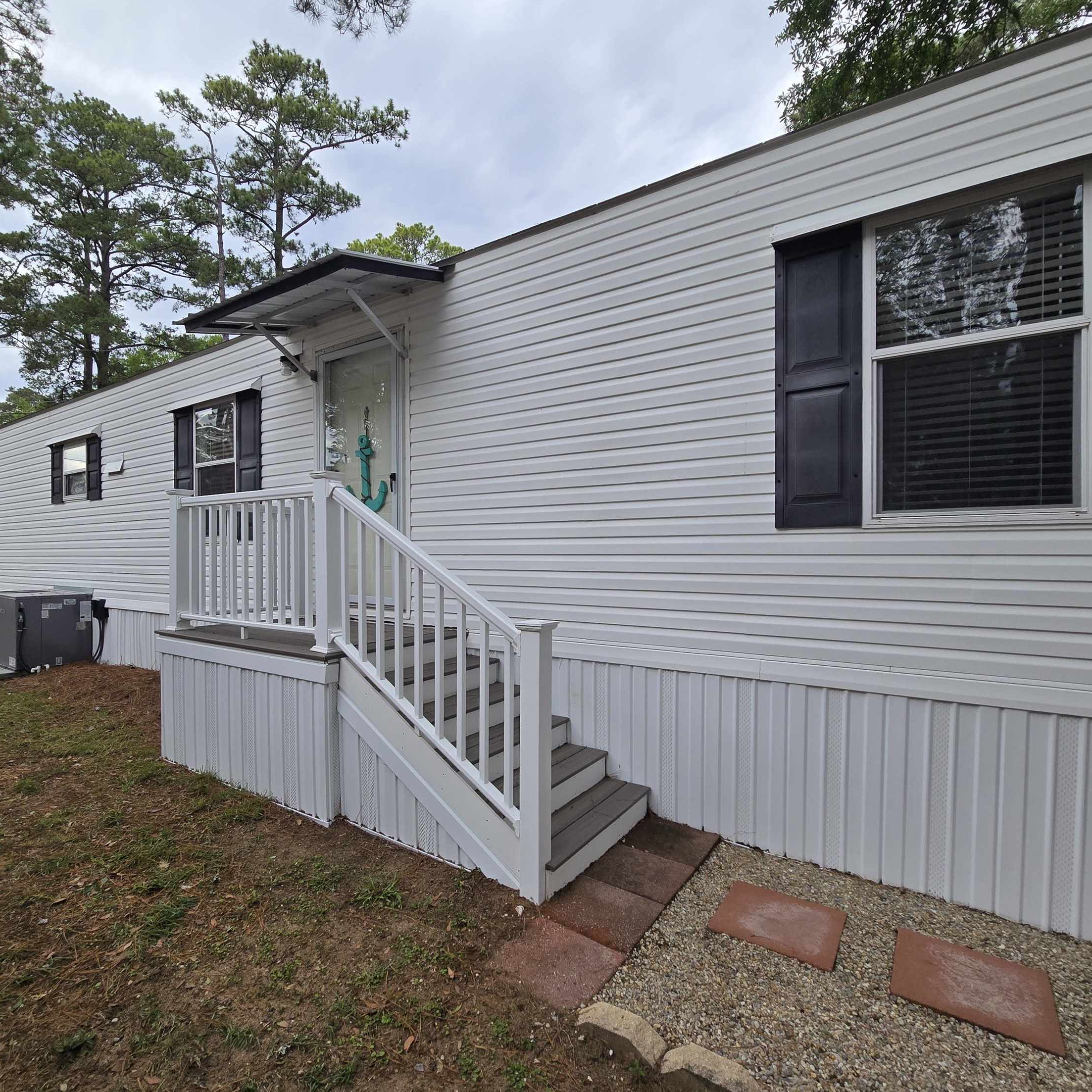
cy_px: 555
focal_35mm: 16
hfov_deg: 87.2
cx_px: 497
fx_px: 571
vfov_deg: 87.4
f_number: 2.2
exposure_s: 1/771
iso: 50
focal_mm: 2.2
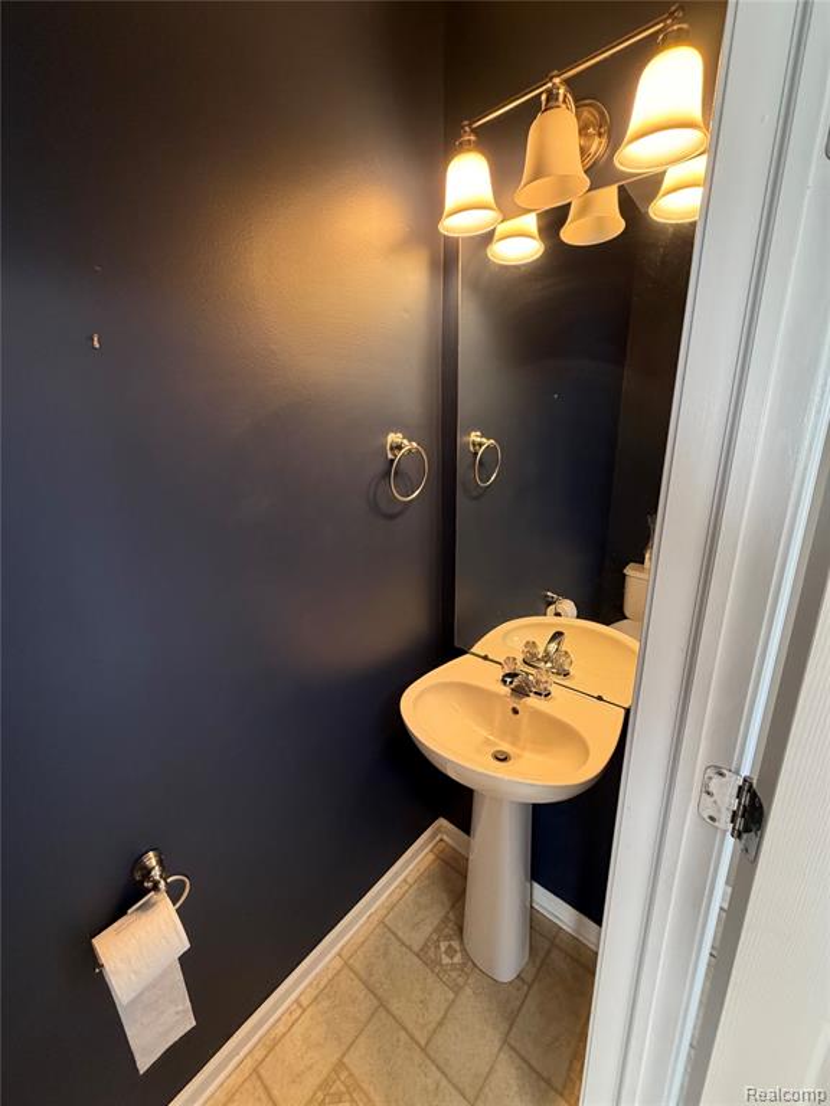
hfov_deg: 85.7
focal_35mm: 14
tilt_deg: -13.7
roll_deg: +0.0
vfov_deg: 102.1
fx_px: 448
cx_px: 415
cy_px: 553
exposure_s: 1/60
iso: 320
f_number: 2.2
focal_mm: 2.22
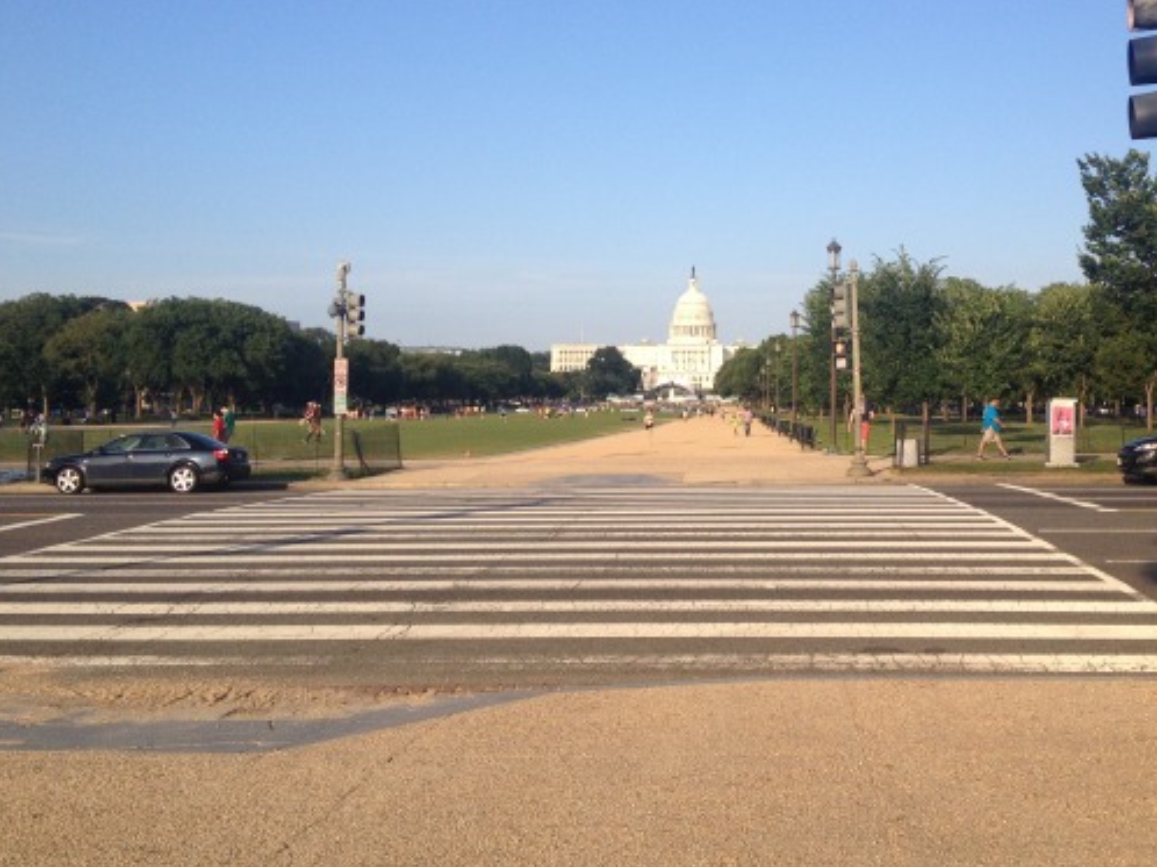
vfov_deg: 32.1
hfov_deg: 41.8
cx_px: 713
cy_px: 358
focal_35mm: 45
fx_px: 1503
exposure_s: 1/1416
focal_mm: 4.28
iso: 50
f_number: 2.4
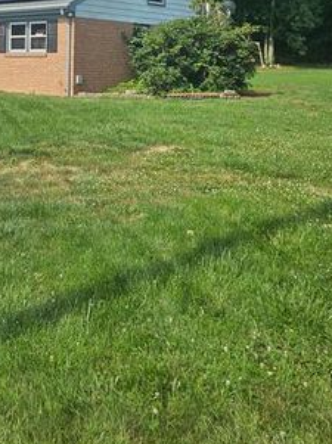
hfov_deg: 27.1
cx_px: 9
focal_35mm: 51
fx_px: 654
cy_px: 58
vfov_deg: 35.7
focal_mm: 5.4
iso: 25
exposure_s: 1/1989
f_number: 1.8
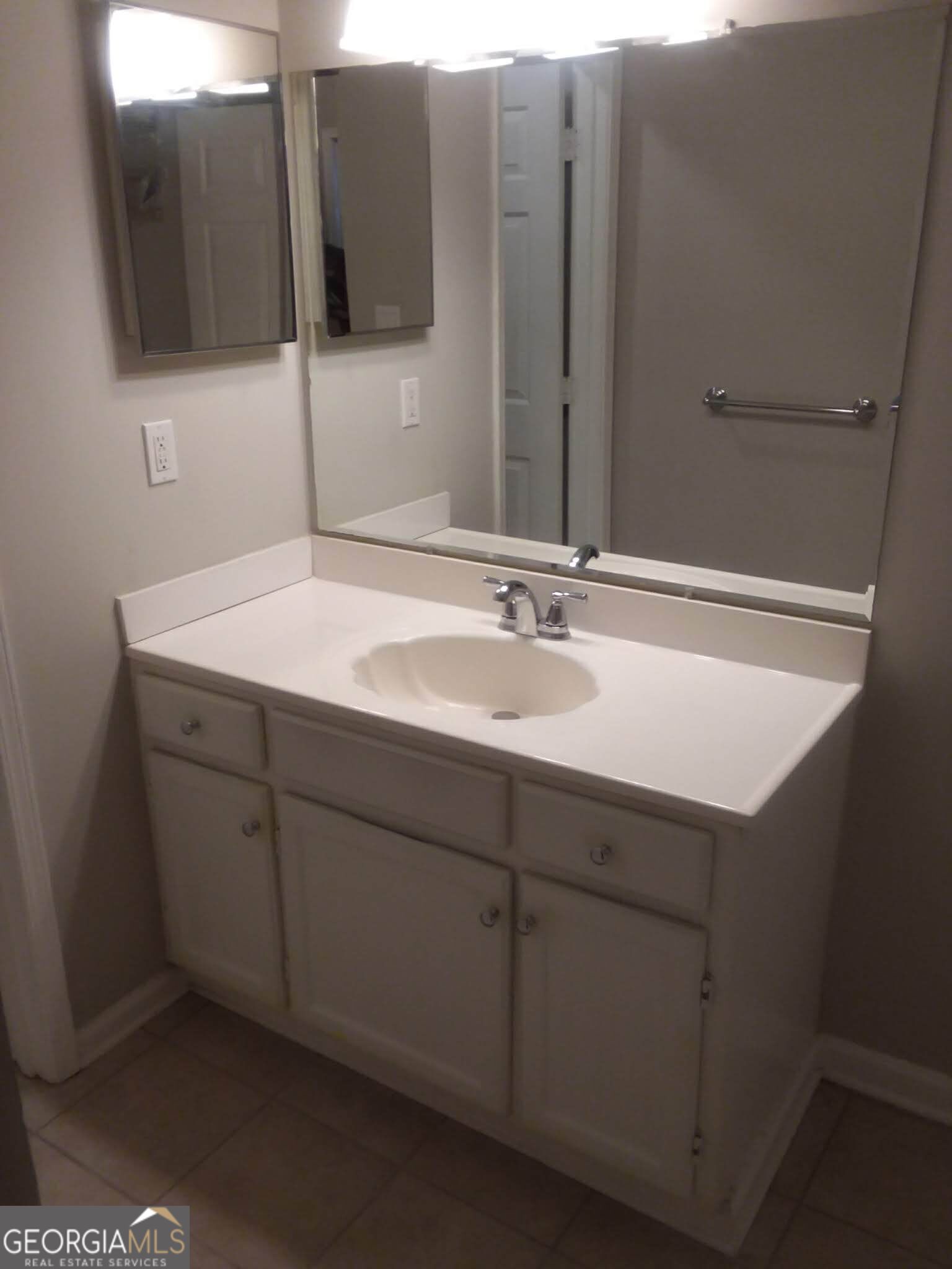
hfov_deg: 48.2
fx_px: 1063
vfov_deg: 61.7
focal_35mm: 29
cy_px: 634
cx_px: 476
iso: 50
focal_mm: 2.47
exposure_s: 1/60
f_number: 1.9
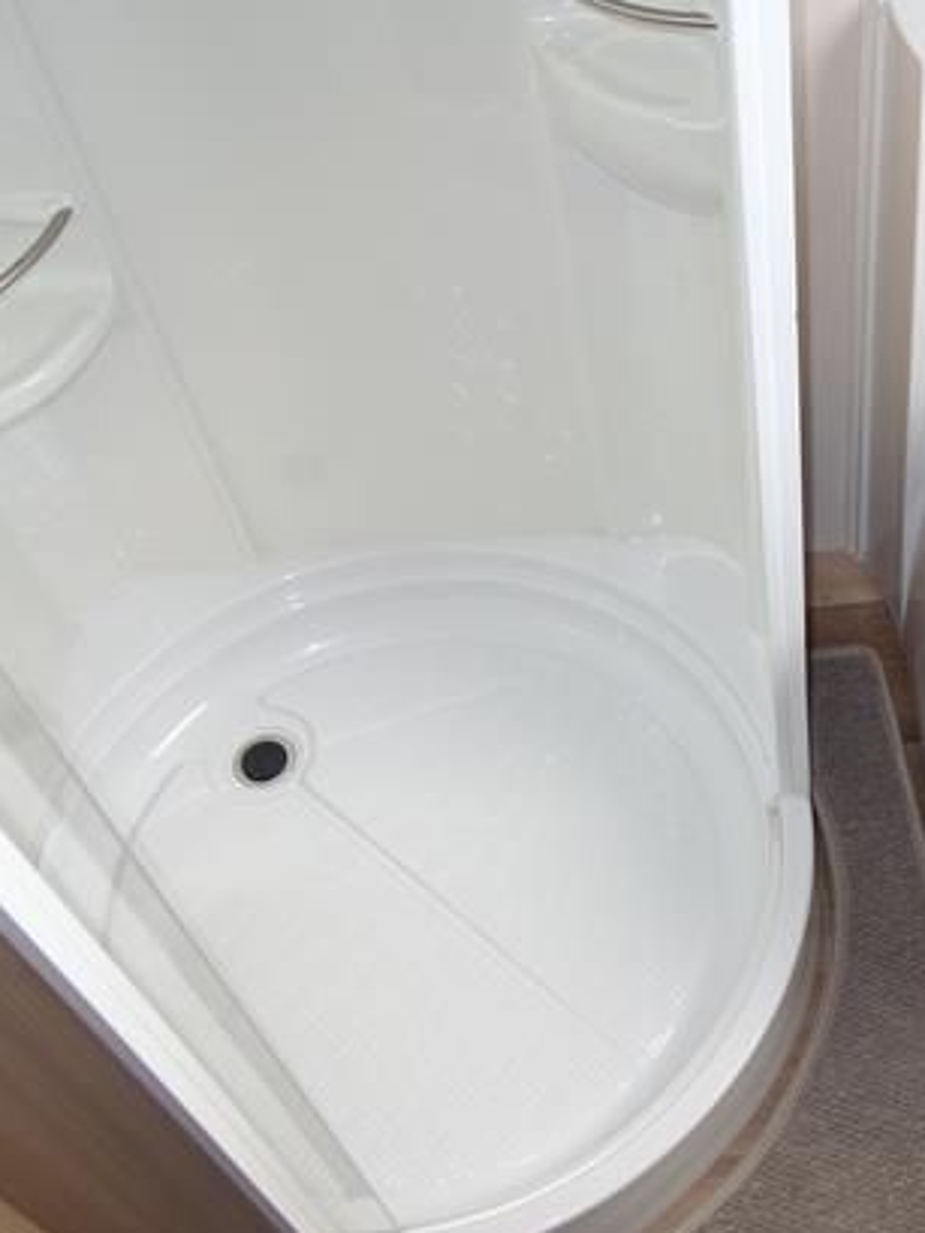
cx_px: 804
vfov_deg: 41.2
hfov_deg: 30.4
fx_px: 1638
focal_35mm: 46
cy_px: 603
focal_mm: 10.4
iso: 125
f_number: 2.5
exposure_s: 1/100
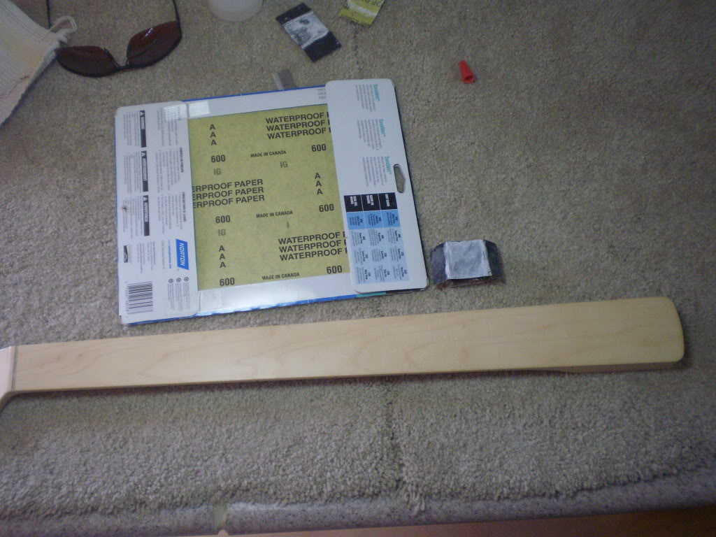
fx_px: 869
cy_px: 268
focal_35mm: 42
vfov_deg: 34.3
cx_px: 358
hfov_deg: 44.8
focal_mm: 7.4
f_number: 3.5
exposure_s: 1/200
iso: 400
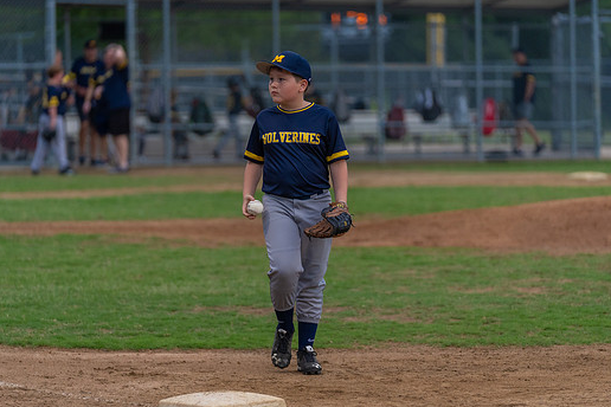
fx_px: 3072
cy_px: 203
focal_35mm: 181
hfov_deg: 11.4
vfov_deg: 7.6
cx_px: 302
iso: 1000
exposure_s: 1/1000
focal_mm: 148
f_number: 2.8
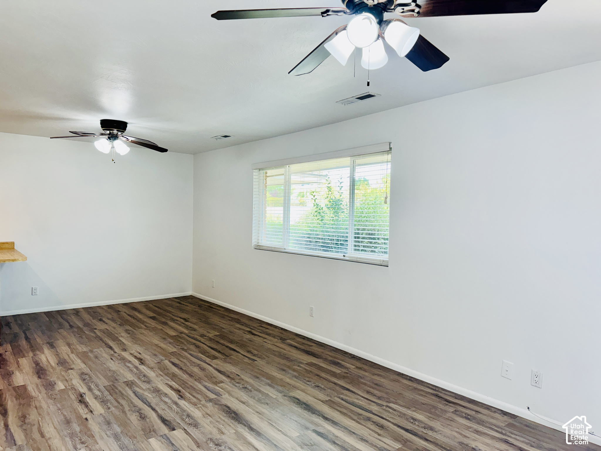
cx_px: 300
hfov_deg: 71.6
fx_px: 417
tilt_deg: -2.0
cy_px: 226
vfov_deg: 56.8
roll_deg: -1.3
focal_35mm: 24
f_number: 1.78
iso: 80
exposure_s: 1/162
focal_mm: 6.76
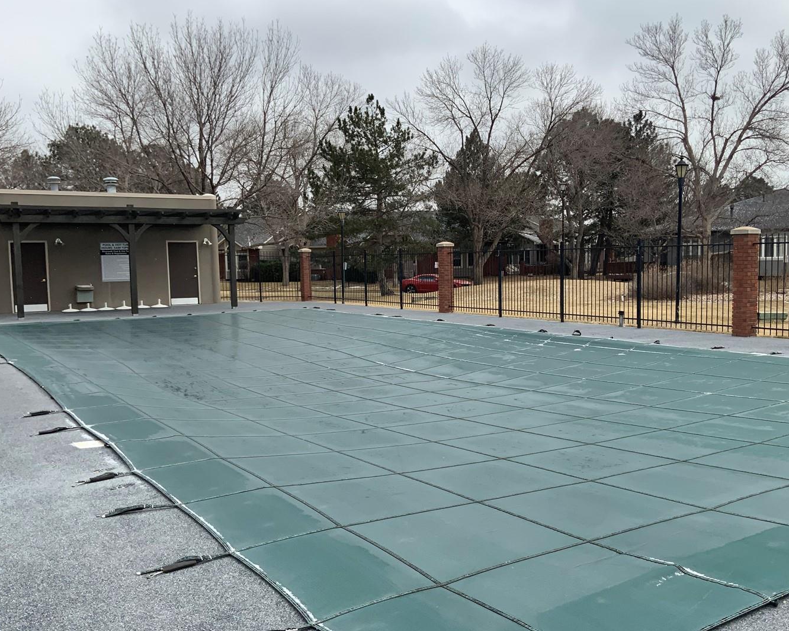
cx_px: 431
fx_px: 794
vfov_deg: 43.4
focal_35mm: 34
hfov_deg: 52.8
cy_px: 324
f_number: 1.8
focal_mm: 3
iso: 16
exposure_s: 1/1221
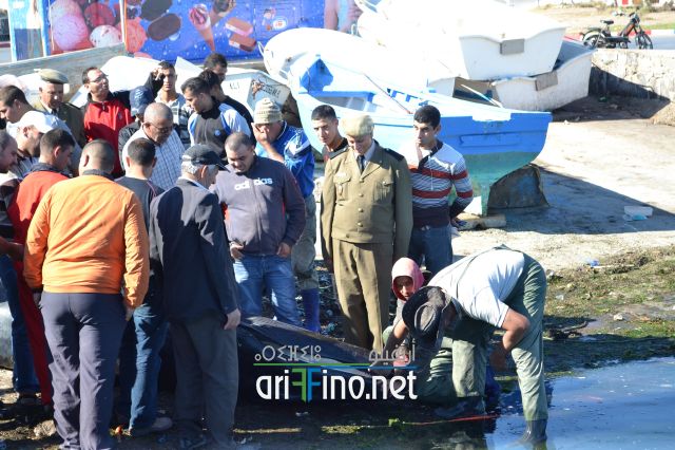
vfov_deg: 16.5
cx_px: 338
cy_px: 225
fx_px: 1546
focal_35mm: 82
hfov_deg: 24.6
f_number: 6.3
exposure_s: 1/160
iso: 100
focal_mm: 55
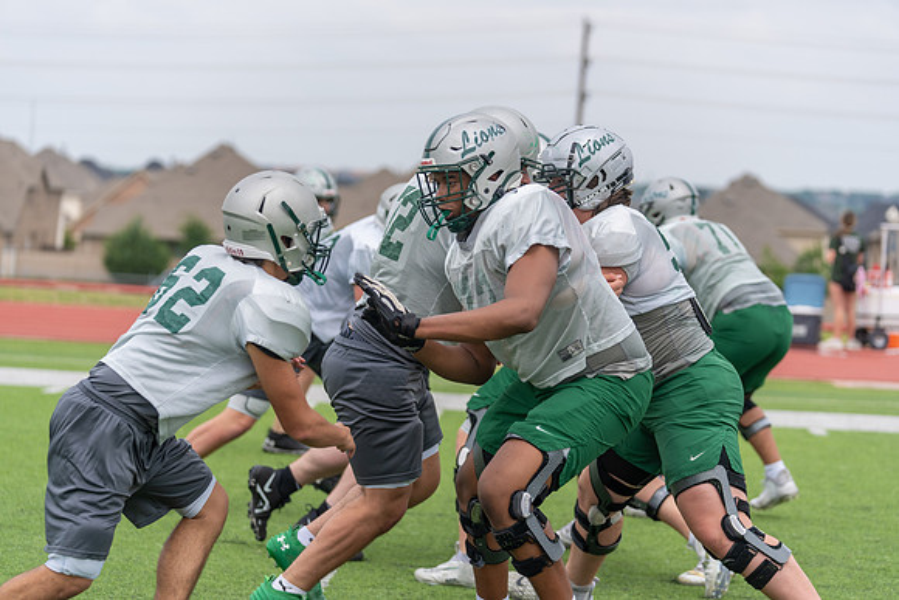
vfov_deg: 11.9
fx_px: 2872
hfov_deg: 17.8
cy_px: 300
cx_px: 450
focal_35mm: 115
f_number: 3.5
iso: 160
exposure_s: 1/1250
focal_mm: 115
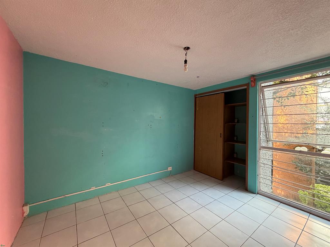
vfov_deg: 85.7
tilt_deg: -0.5
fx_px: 133
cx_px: 165
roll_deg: -0.4
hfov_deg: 102.1
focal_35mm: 14
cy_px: 124
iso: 320
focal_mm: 2.22
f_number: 2.2
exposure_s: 1/90
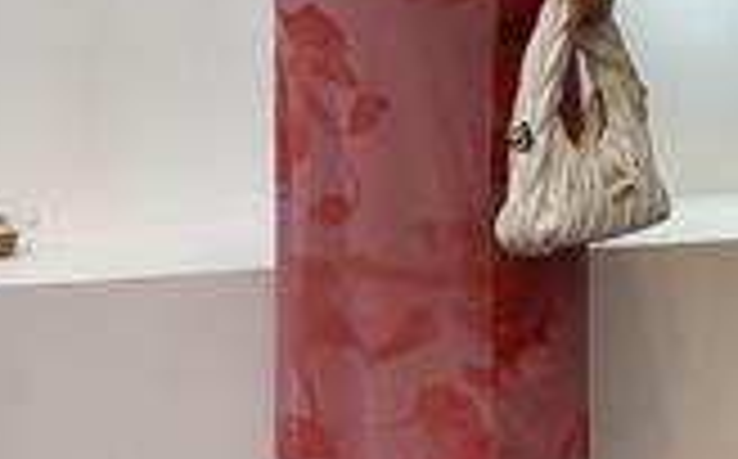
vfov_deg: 9.3
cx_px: 446
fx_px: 2792
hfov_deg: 15.0
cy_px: -70
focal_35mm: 139
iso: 64
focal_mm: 6
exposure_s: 1/100
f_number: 2
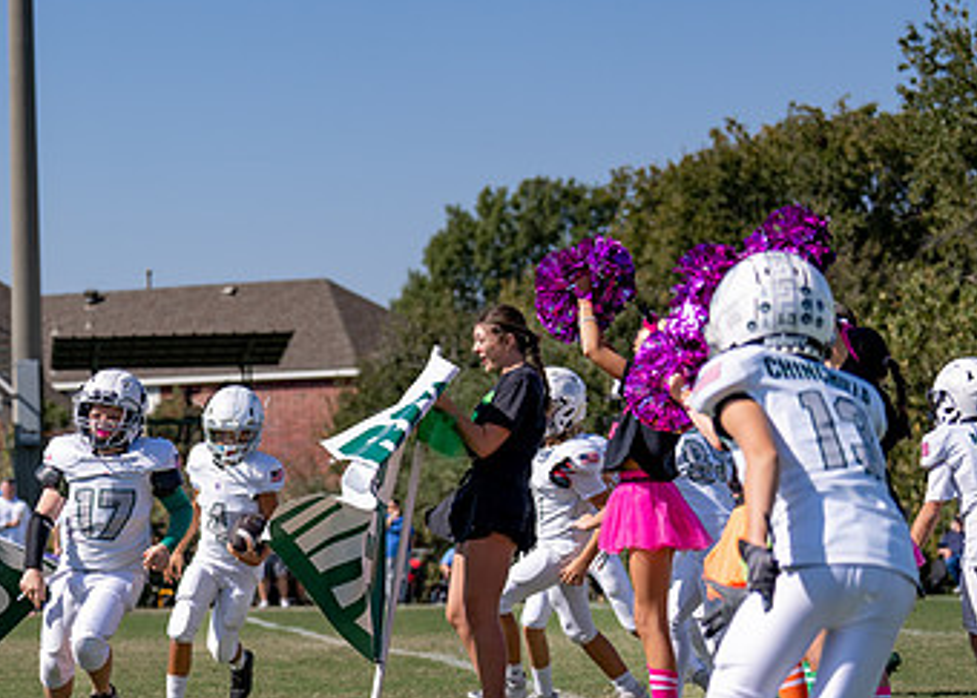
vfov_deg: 10.9
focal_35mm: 131
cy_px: 576
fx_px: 3636
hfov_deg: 15.2
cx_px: 121
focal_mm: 70
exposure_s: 1/2500
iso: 100
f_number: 2.8
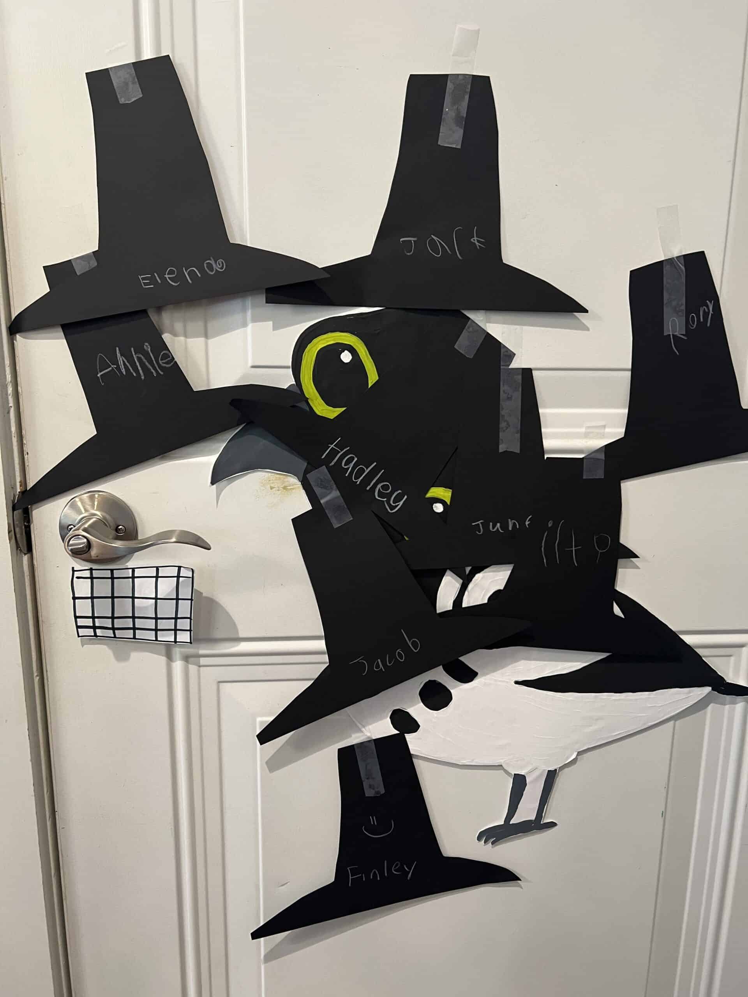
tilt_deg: -14.1
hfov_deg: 53.1
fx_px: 749
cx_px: 374
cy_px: 498
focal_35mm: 26
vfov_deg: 67.3
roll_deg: -0.5
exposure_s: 1/60
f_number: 1.5
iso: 160
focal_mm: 5.7
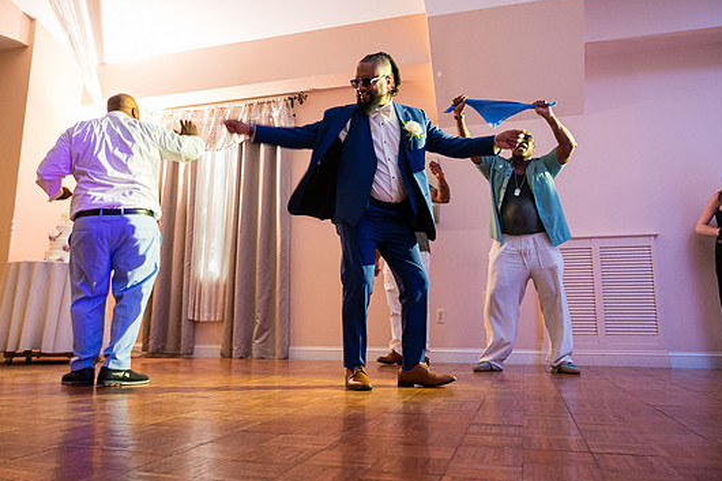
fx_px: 561
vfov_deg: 46.4
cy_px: 229
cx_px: 362
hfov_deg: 65.5
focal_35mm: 28
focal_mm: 24
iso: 6400
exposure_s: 1/80
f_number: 4
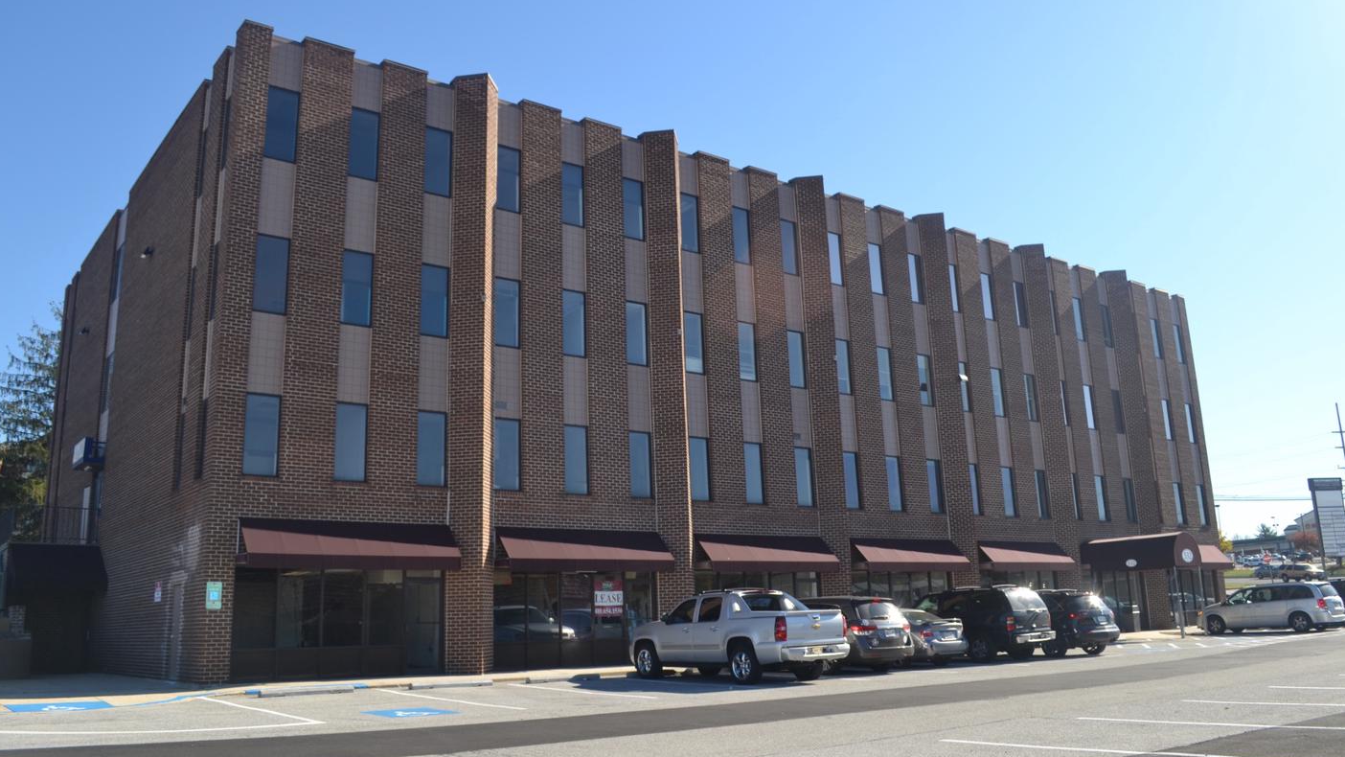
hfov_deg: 66.1
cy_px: 351
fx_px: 1034
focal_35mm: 29
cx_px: 667
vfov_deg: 40.2
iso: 100
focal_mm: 18
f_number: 6.3
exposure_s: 1/200
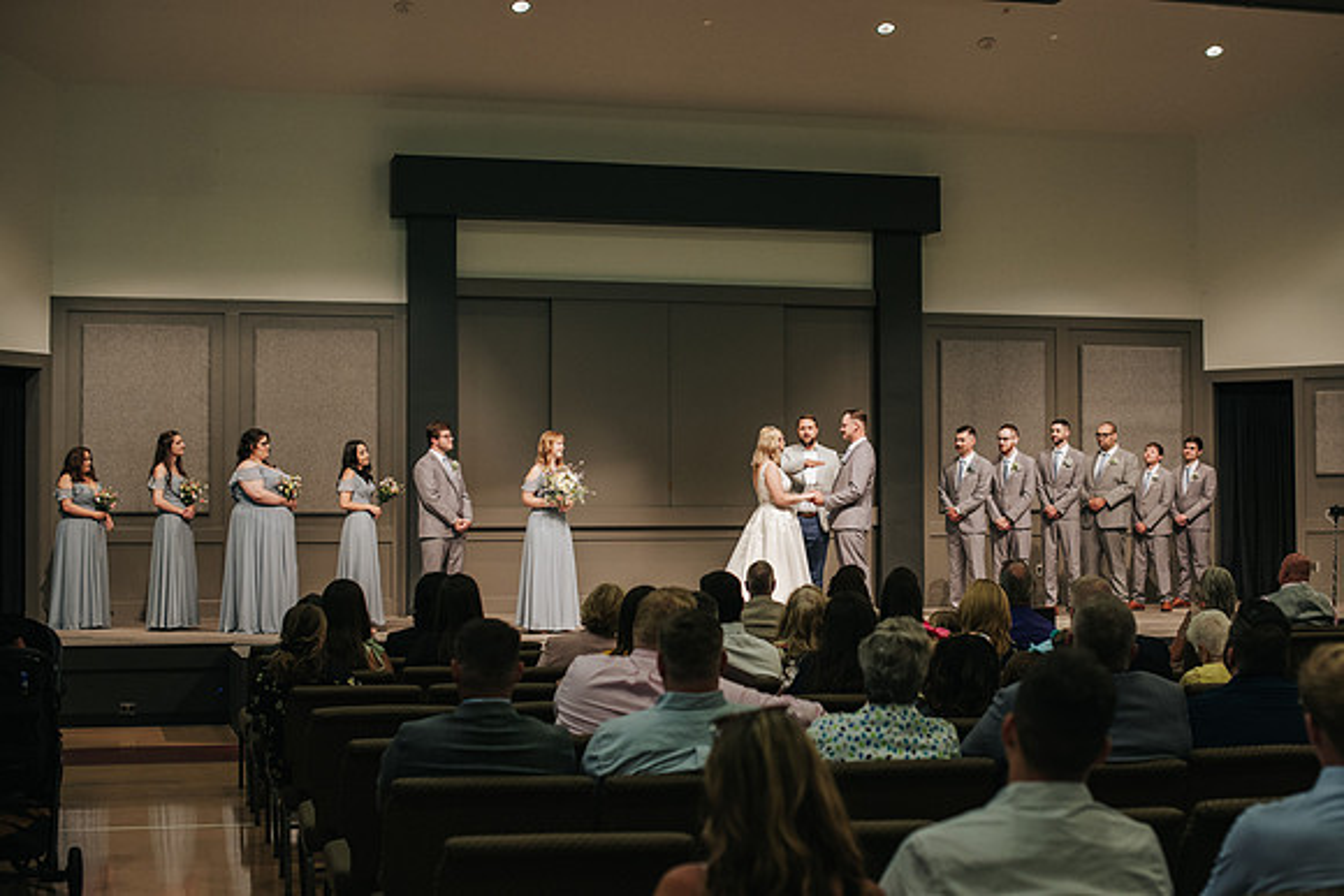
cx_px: 762
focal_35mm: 57
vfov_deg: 23.6
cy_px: 427
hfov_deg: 34.7
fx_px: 2145
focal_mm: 50
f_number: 3.2
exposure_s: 1/200
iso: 1000
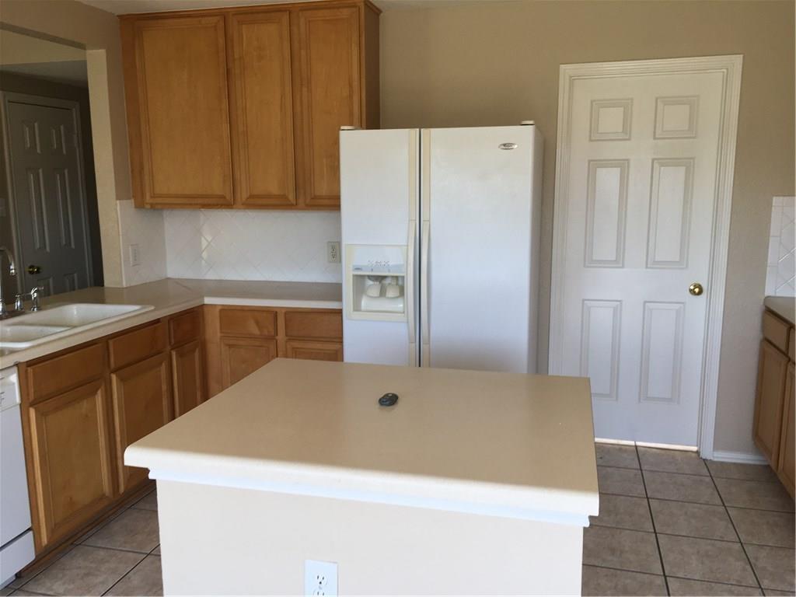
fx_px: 667
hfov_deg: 61.7
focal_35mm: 29
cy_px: 298
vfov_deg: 48.2
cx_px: 398
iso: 32
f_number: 2.2
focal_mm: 4.15
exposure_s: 1/60
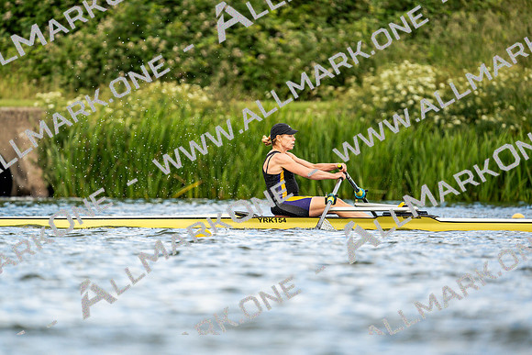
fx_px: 8868
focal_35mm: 600
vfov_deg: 2.3
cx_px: 266
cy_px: 178
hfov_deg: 3.4
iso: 640
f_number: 6.3
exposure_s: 1/2000
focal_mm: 600
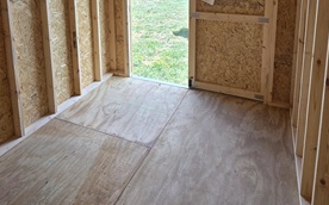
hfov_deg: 70.4
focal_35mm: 26
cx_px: 154
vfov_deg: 41.6
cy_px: 2
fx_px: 233
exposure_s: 1/343
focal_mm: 2.2
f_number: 2.2
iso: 50
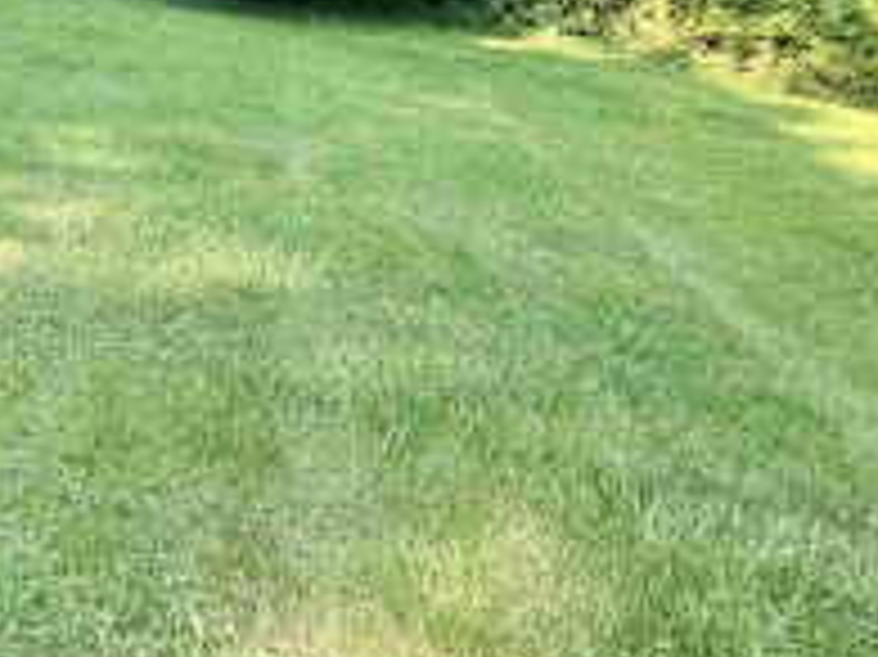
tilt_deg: +0.4
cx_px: -277
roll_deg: -0.4
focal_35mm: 48
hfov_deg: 30.7
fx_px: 1217
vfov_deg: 26.2
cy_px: -171
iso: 50
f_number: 2.2
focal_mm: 2.22
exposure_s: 1/207
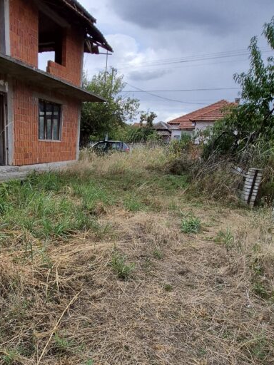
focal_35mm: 26
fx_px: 274
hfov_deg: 50.7
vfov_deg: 65.1
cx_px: 66
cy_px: 251
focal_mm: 1.74
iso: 40
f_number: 2.2
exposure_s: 1/846
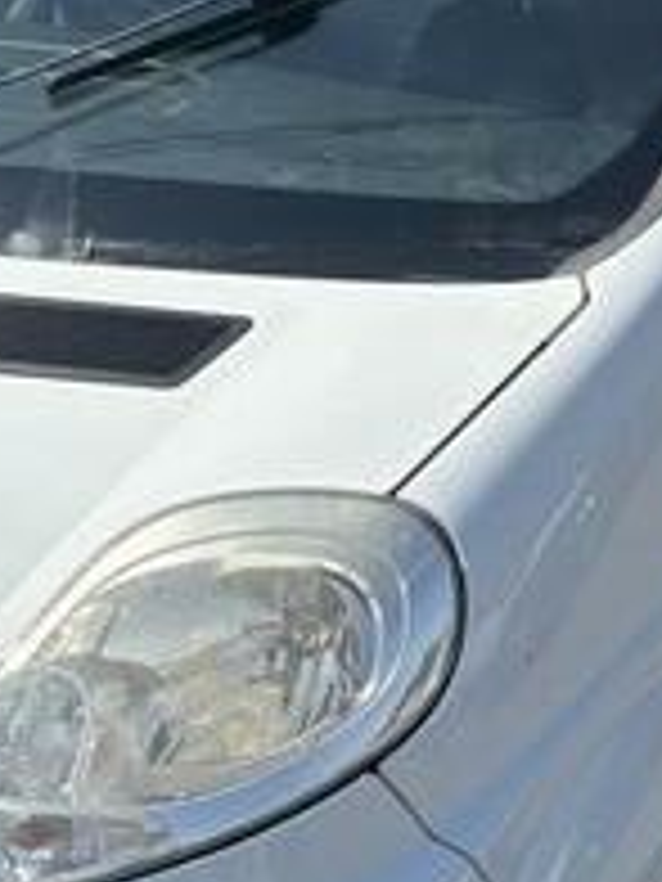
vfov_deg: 16.5
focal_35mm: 119
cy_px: 346
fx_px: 3034
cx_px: 144
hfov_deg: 12.4
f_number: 1.6
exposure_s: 1/4608
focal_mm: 5.96
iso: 50
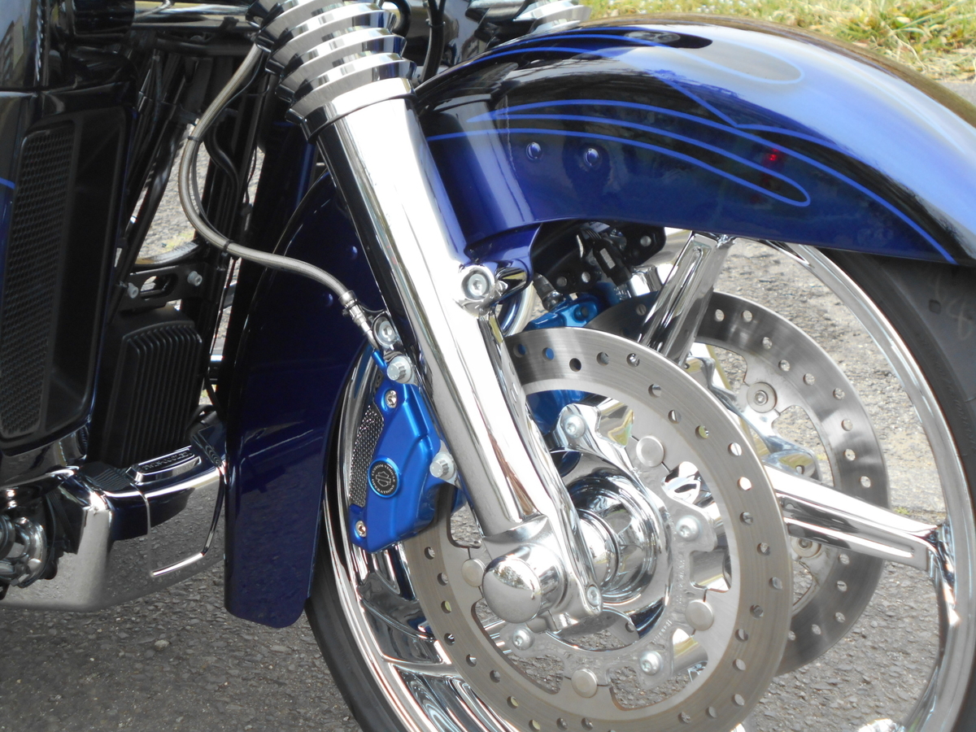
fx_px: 1635
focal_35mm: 58
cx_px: 488
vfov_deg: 25.2
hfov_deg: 33.2
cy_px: 366
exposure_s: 1/250
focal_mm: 10
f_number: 4.9
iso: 160
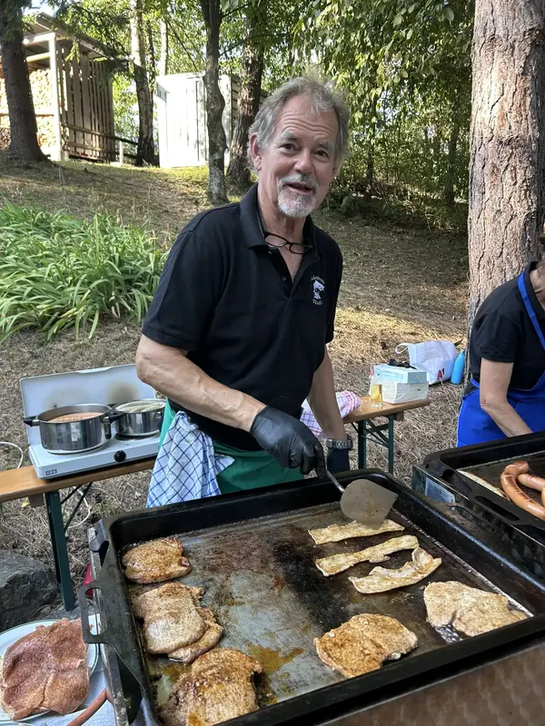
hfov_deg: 53.1
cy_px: 363
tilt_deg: -12.9
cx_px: 272
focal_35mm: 26
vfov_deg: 67.3
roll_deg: +1.4
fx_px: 546
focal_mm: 5.7
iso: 50
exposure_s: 1/121
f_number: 1.5
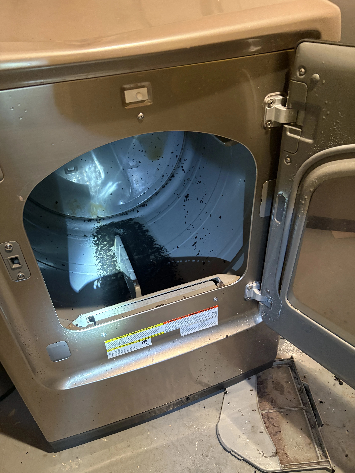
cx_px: 178
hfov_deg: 53.1
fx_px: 356
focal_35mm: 26
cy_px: 236
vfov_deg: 67.3
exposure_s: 1/40
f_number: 1.6
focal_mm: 5.96
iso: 500
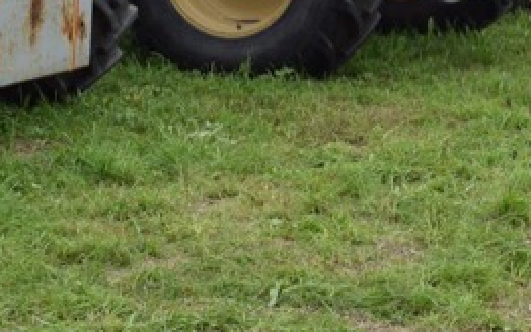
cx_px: 565
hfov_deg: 14.2
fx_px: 2093
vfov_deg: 8.8
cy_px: -201
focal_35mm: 145
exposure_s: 1/320
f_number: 9
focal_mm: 31
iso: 200
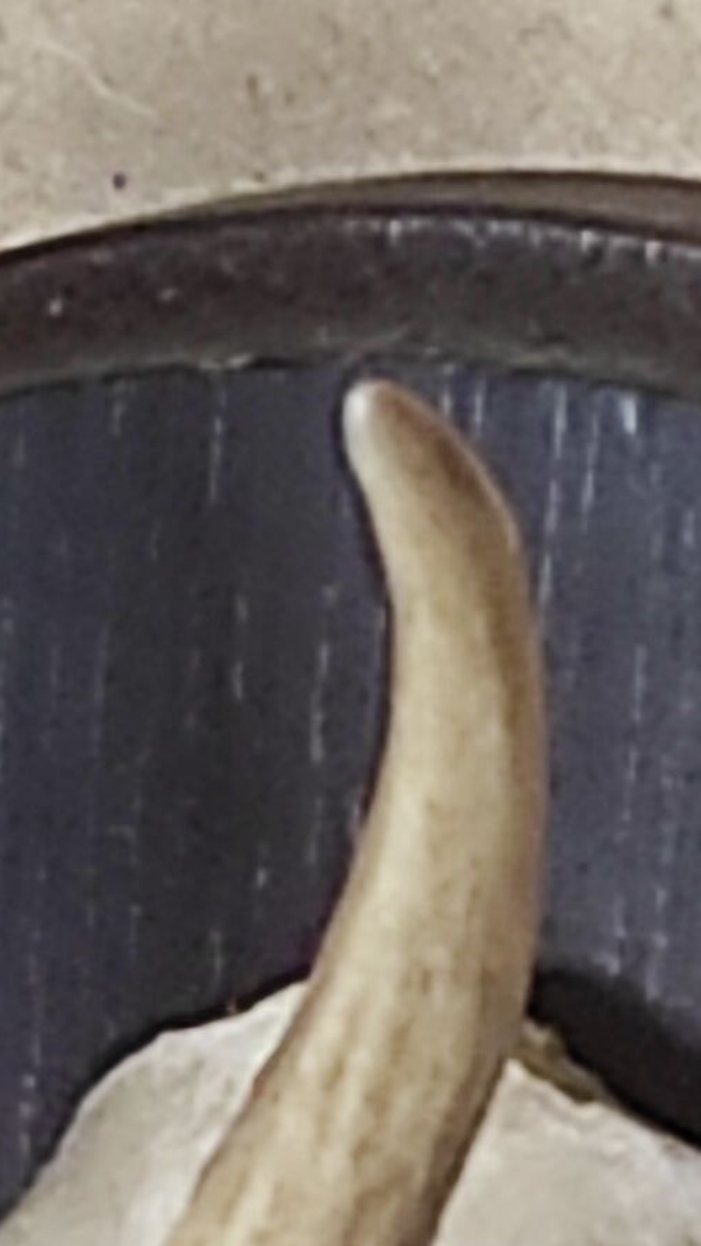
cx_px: 486
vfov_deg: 12.5
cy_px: 2786
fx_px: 4693
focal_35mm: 142
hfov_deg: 8.5
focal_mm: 5.43
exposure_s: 1/50
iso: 313
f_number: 1.89
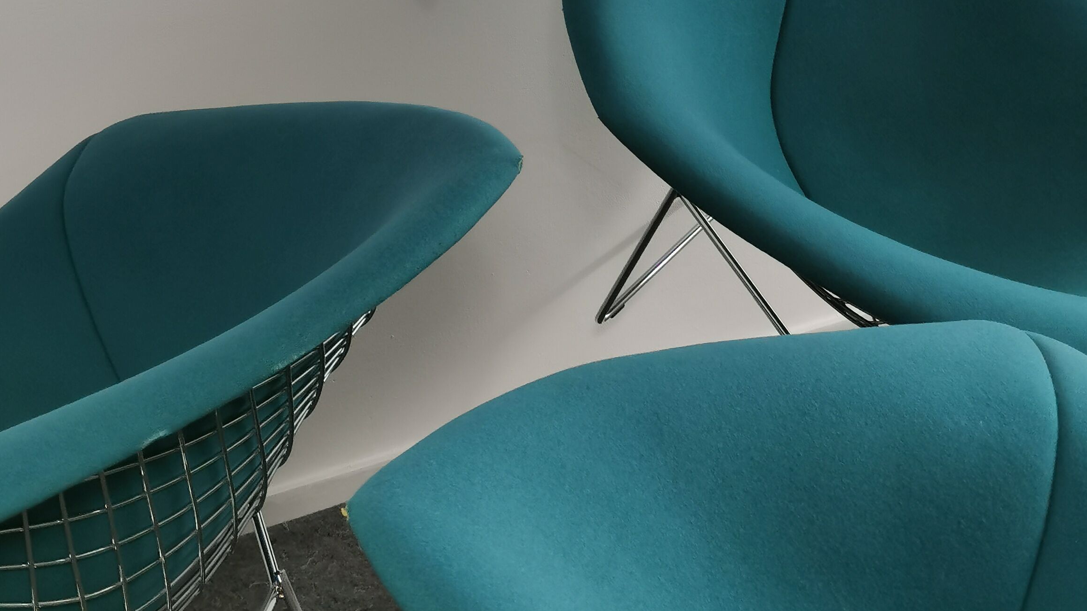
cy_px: -114
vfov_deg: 13.7
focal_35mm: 86
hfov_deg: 24.7
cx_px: 582
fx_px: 2479
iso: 125
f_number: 1.8
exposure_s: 1/100
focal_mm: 5.58
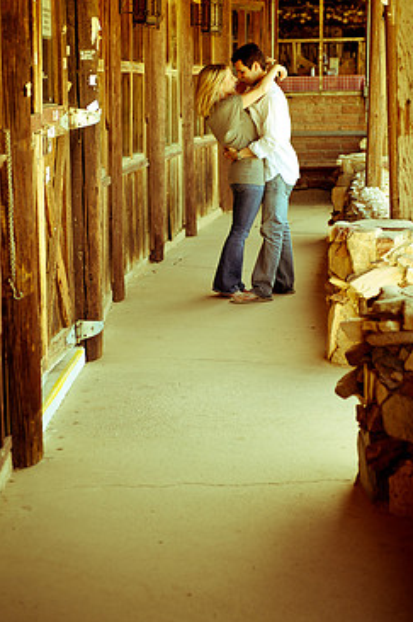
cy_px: 275
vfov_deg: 23.7
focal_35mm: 86
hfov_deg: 15.8
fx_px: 1484
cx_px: 210
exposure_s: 1/200
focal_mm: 70
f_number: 2.8
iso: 200
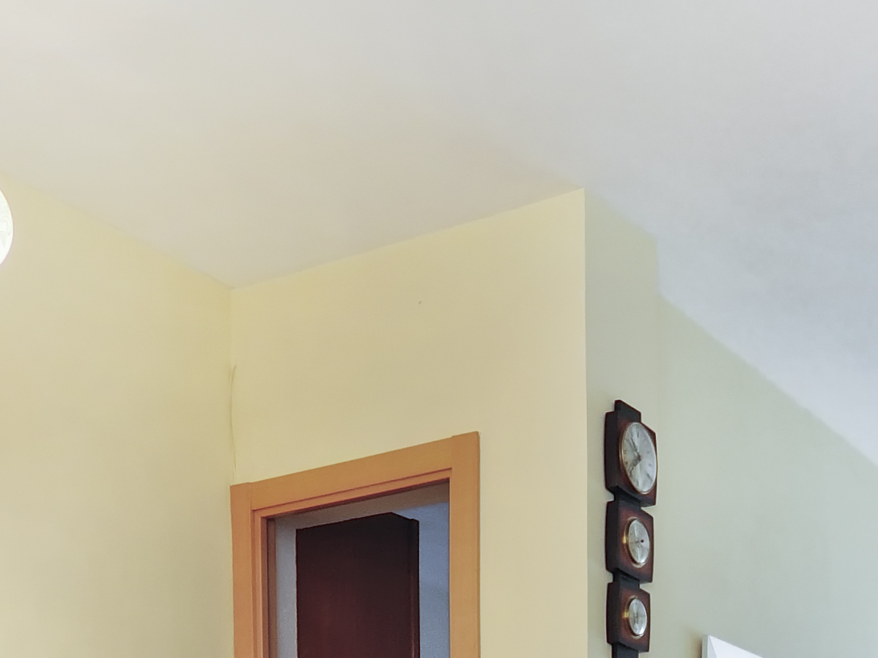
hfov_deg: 33.3
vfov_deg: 21.6
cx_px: 660
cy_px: 987
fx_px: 1438
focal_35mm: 57
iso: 200
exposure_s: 1/6
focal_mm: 11
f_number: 8
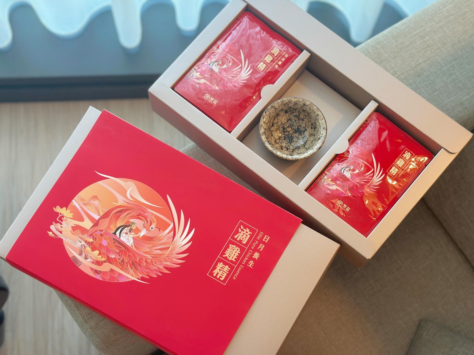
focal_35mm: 48
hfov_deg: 39.7
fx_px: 657
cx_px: 237
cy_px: 178
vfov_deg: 30.3
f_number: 1.78
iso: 64
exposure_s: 1/128
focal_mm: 6.86
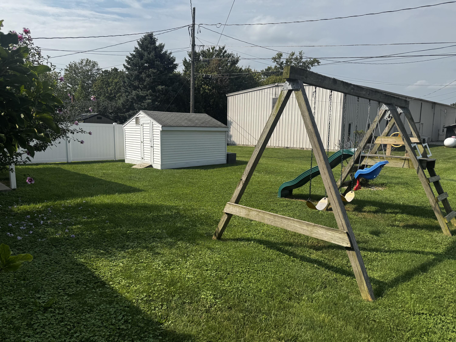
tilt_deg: -8.8
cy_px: 171
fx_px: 316
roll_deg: -0.3
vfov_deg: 56.8
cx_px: 228
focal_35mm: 24
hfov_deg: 71.6
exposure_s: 1/5348
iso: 80
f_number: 1.78
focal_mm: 6.76
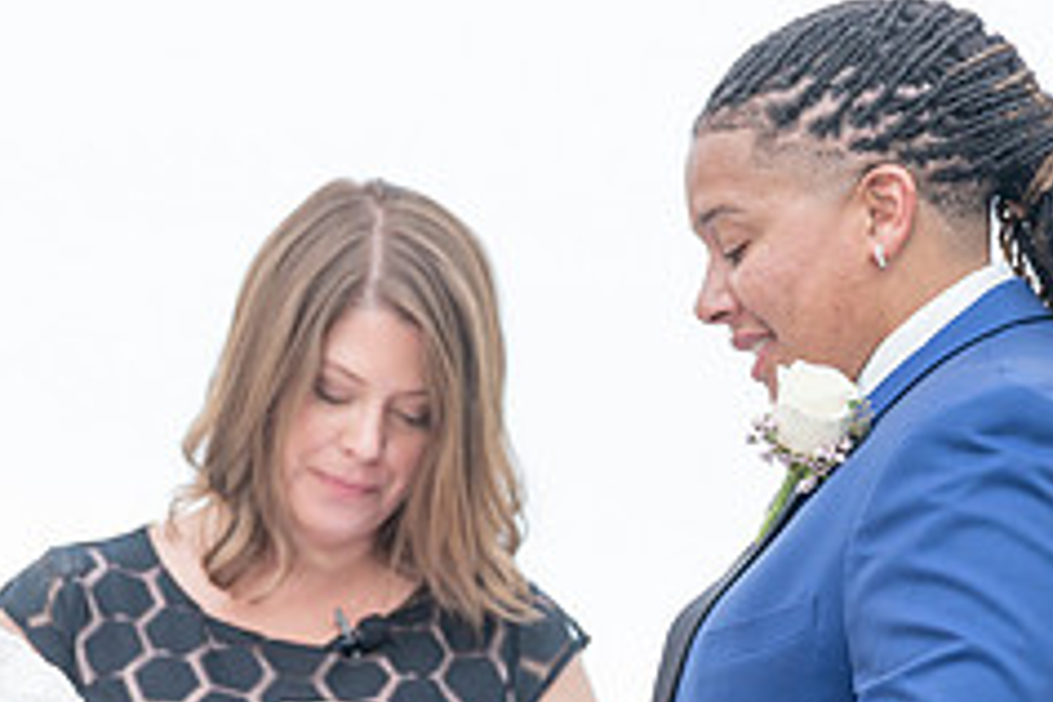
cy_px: 571
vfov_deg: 2.7
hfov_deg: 4.1
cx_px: 330
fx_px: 14829
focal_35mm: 507
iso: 160
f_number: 4
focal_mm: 198
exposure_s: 1/200
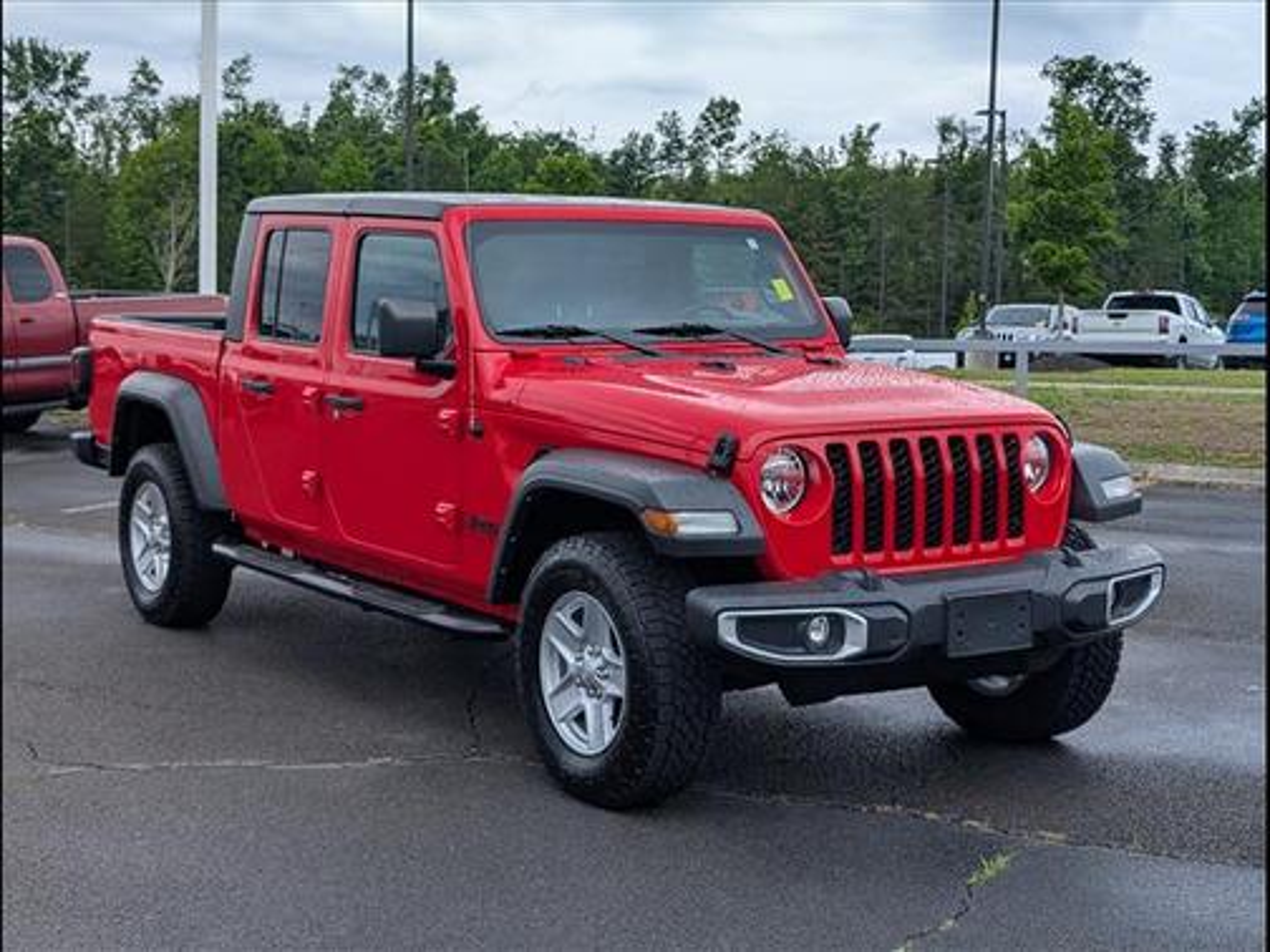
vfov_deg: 29.7
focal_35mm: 49
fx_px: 1798
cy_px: 476
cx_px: 635
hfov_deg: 38.9
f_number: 1.68
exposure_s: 1/833
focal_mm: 6.9
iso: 21
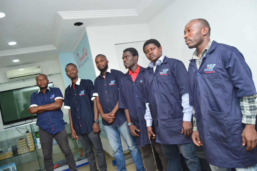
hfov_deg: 67.4
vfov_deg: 47.8
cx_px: 128
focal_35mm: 27
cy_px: 86
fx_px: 193
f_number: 3.5
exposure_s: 1/125
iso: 720
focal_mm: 18
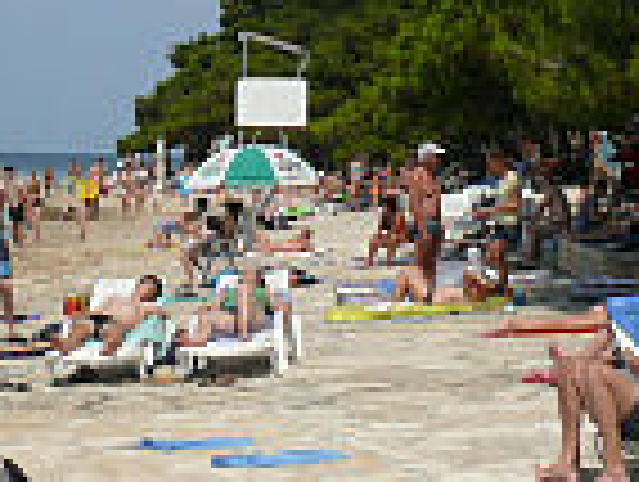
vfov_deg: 13.1
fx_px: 2052
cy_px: -45
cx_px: 288
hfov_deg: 17.7
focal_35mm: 111
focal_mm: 7.4
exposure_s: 1/640
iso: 100
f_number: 8
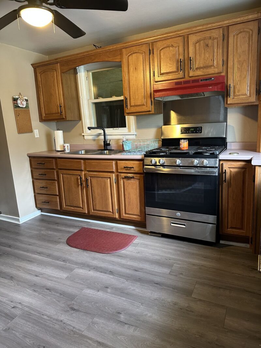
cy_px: 174
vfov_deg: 71.6
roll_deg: +2.9
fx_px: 241
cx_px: 130
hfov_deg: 56.8
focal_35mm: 24
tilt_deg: -10.5
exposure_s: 1/60
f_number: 1.78
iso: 400
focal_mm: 6.86
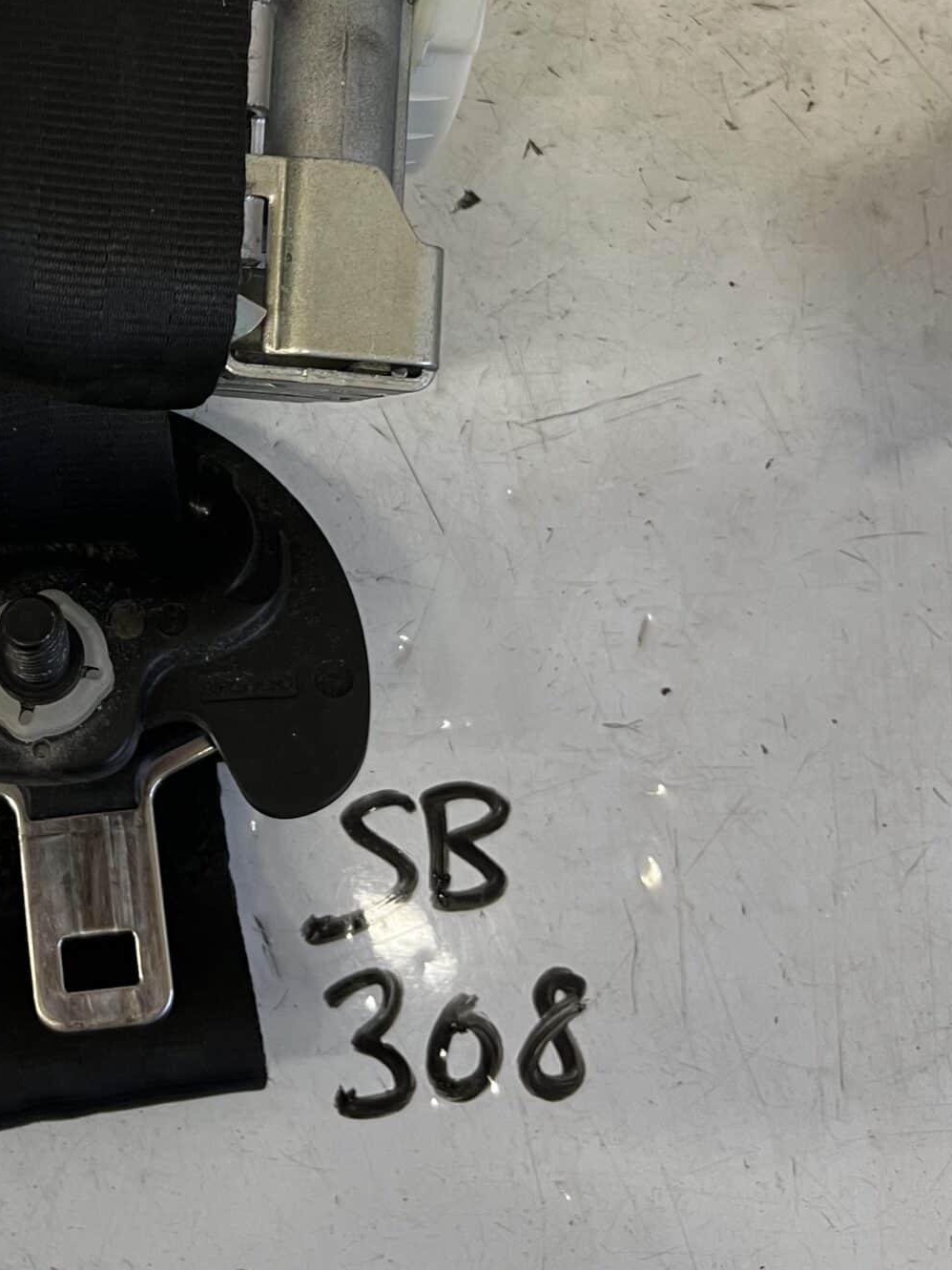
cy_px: 285
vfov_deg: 37.1
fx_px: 1834
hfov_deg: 28.0
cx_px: 86
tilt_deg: -79.9
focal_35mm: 50
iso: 64
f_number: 1.6
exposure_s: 1/50
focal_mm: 5.1
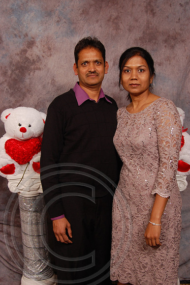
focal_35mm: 45
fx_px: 357
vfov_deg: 43.6
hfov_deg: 29.8
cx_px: 95
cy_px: 142
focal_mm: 30
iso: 400
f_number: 5.6
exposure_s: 1/200
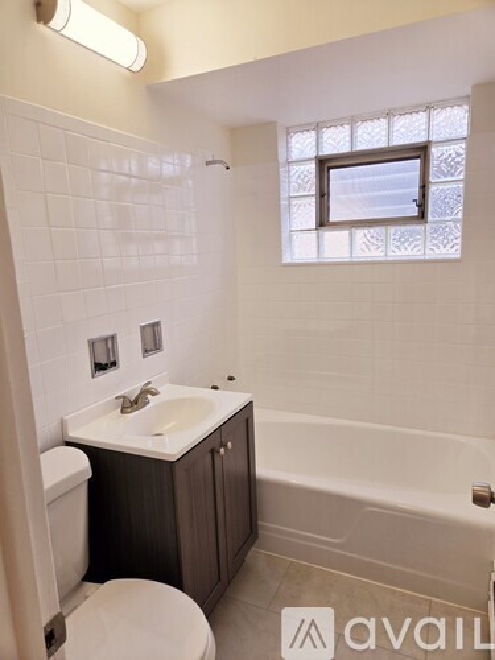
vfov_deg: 73.9
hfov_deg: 58.9
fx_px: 439
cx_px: 248
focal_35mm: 23
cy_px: 330
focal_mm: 5.4
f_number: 1.8
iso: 25
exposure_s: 1/159
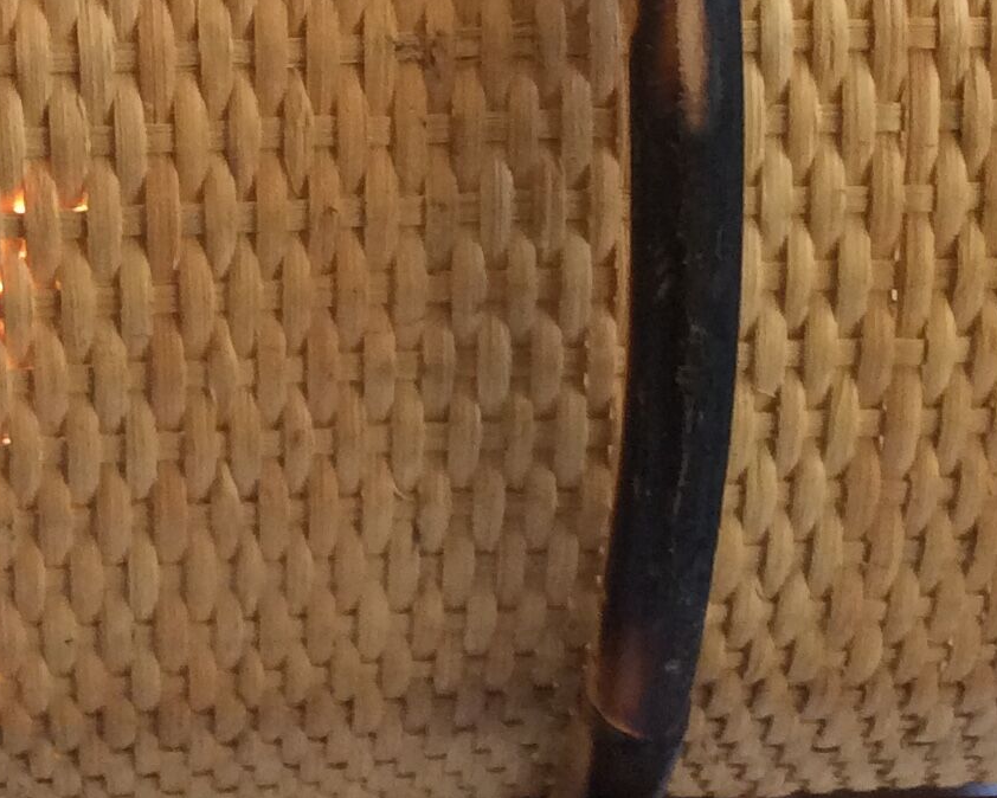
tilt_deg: -39.9
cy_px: 223
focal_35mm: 96
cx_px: 255
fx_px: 2833
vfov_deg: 16.0
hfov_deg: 19.8
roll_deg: +0.7
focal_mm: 3.3
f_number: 2.4
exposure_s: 1/24
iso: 80
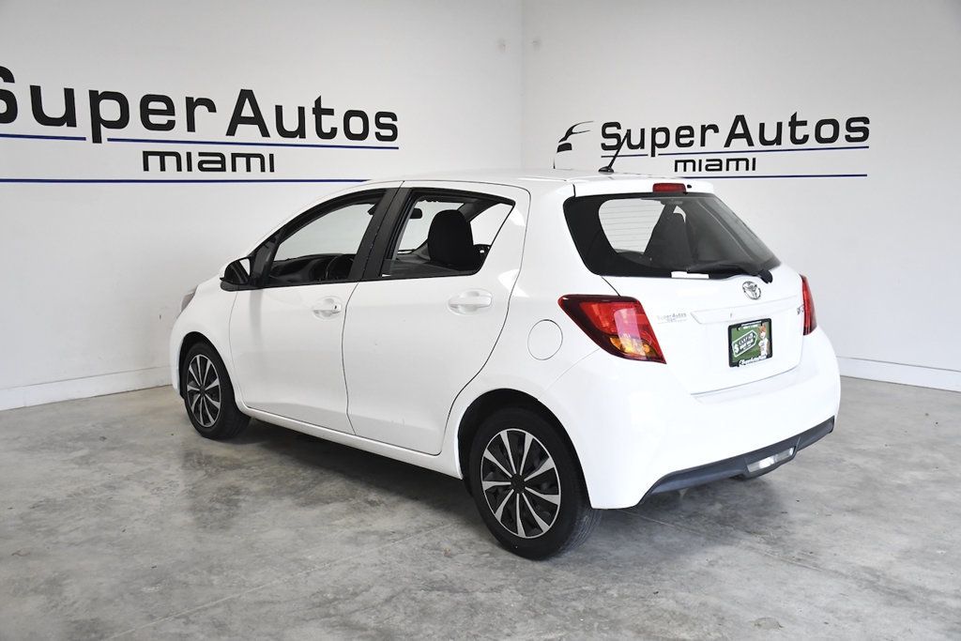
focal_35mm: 34
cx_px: 480
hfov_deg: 55.8
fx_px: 908
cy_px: 320
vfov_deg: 38.9
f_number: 3.8
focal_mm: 23
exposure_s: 1/2000
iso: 2500
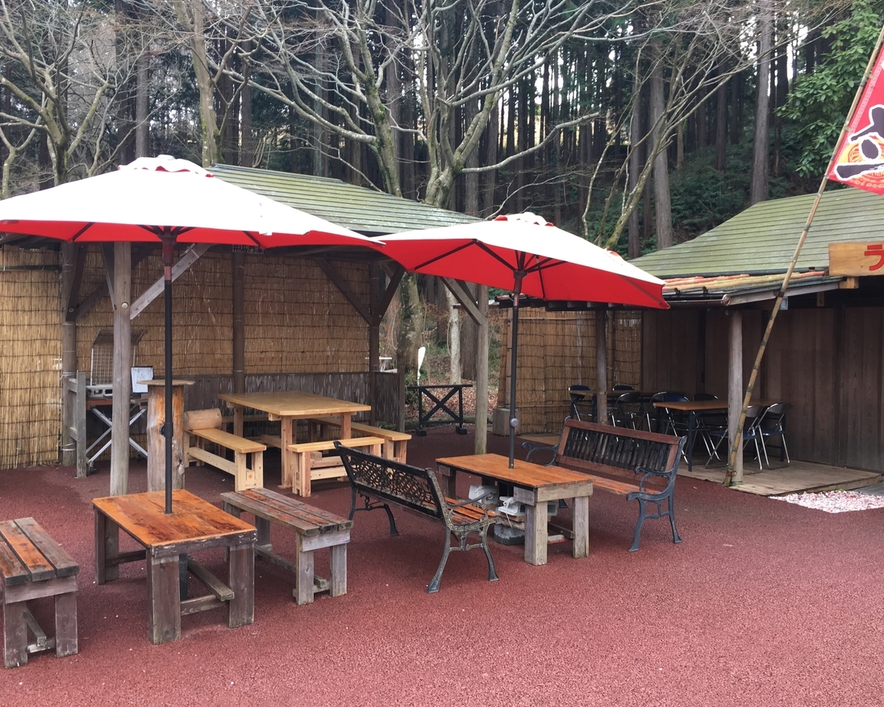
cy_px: 351
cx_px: 470
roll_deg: +0.9
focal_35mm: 31
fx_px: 811
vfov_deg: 47.1
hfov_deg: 57.1
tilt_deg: -0.9
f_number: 2.2
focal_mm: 4.15
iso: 32
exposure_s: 1/60
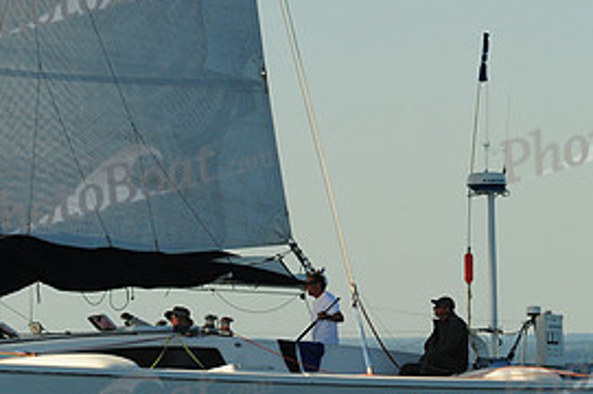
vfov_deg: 3.2
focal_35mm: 428
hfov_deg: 4.8
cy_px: 271
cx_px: 387
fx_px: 7042
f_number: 6.3
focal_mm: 200
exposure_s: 1/1600
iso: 640
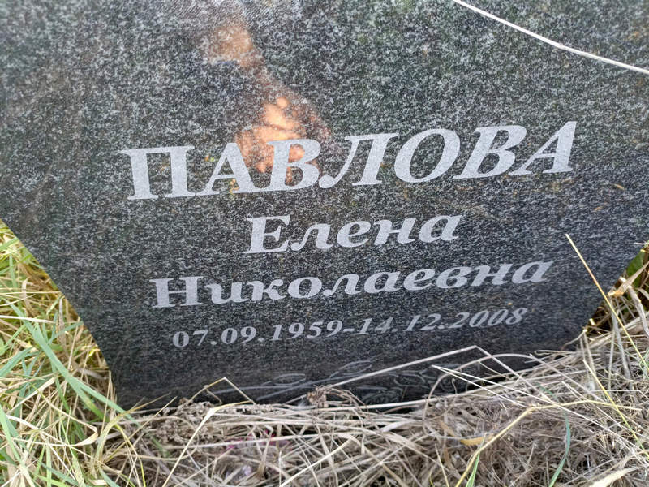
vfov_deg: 54.9
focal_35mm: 25
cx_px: 324
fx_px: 469
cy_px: 244
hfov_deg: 69.4
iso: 372
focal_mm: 4.76
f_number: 1.69
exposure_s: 1/50
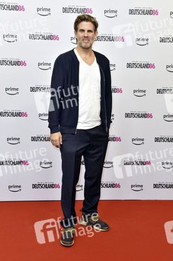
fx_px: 289
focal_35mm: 40
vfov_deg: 48.5
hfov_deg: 33.3
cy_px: 130
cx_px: 86
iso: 1000
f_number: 5.6
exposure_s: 1/160
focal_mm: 40
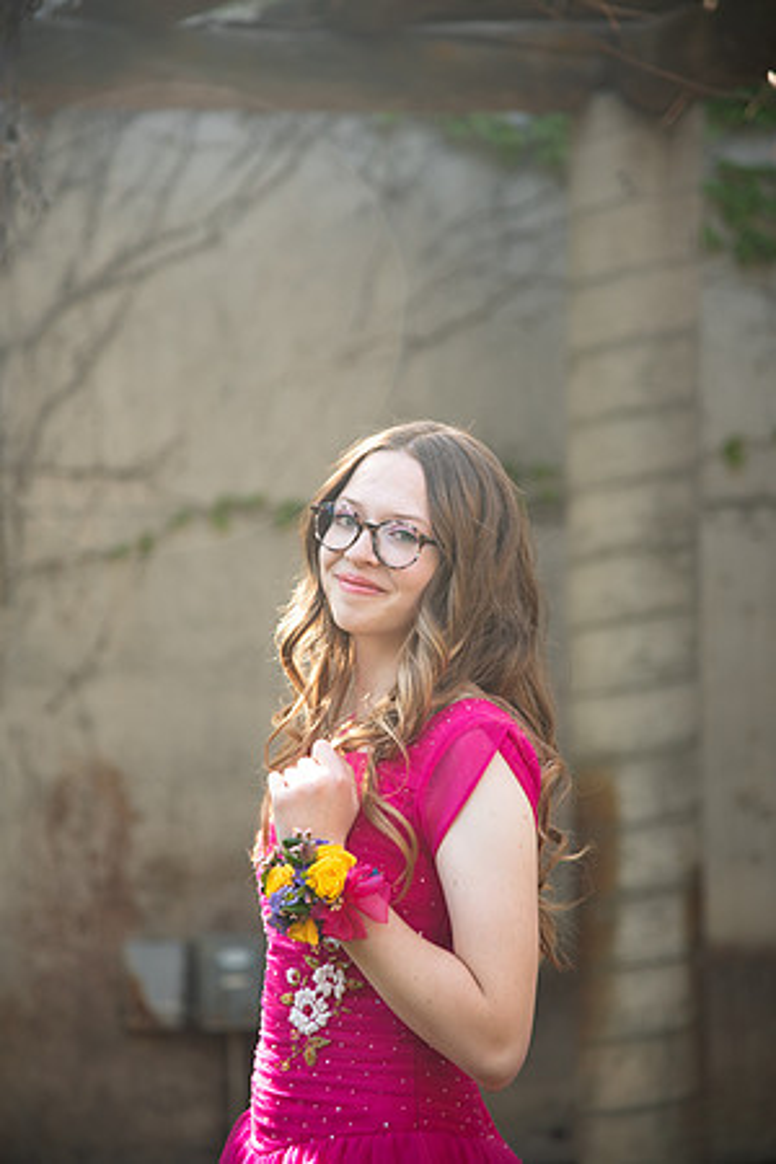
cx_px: 388
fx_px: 3880
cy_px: 582
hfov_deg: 11.4
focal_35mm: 120
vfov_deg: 17.1
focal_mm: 120
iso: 250
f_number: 4
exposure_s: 1/125
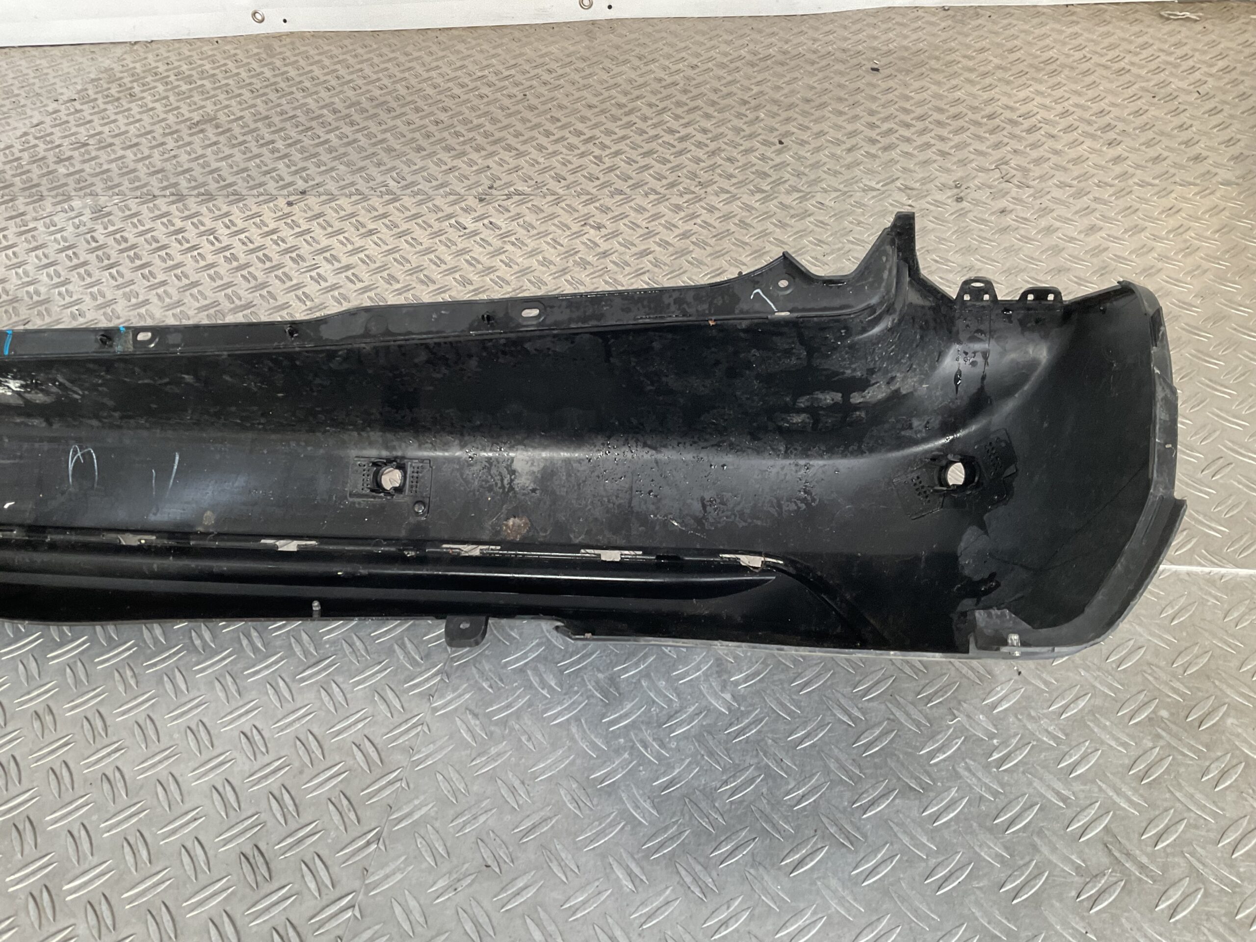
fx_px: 1052
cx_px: 628
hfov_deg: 61.7
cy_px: 471
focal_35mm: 29
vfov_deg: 48.2
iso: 80
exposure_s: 1/60
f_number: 1.8
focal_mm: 3
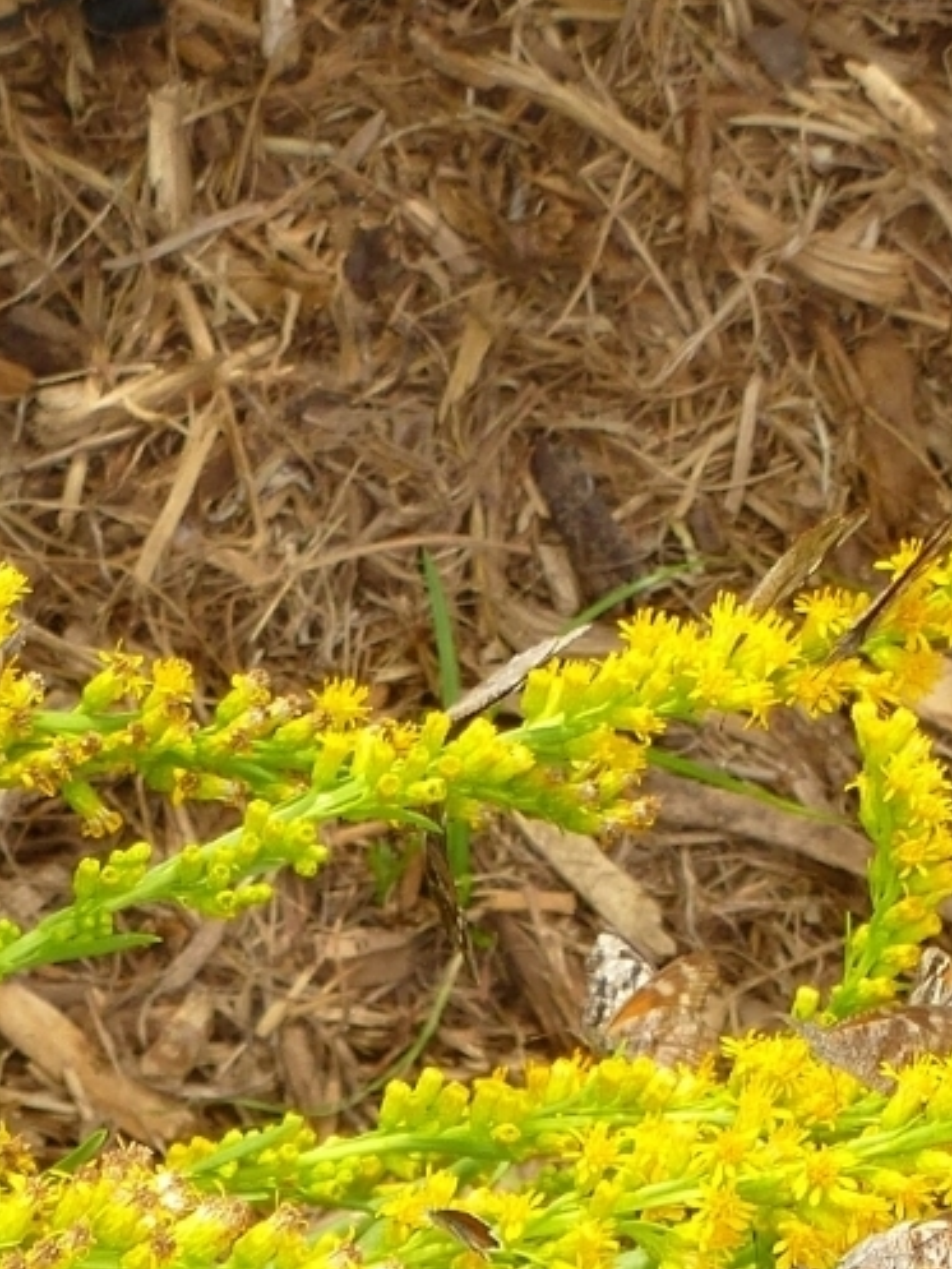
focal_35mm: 264
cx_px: 38
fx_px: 9676
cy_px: 1555
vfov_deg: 7.4
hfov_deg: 5.6
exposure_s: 1/400
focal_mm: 14.8
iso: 100
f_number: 4.8
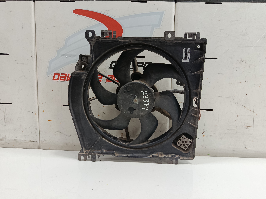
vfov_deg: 56.8
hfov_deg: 71.6
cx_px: 133
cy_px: 100
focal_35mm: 24
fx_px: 184
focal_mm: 5.24
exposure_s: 1/50
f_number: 1.7
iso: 687
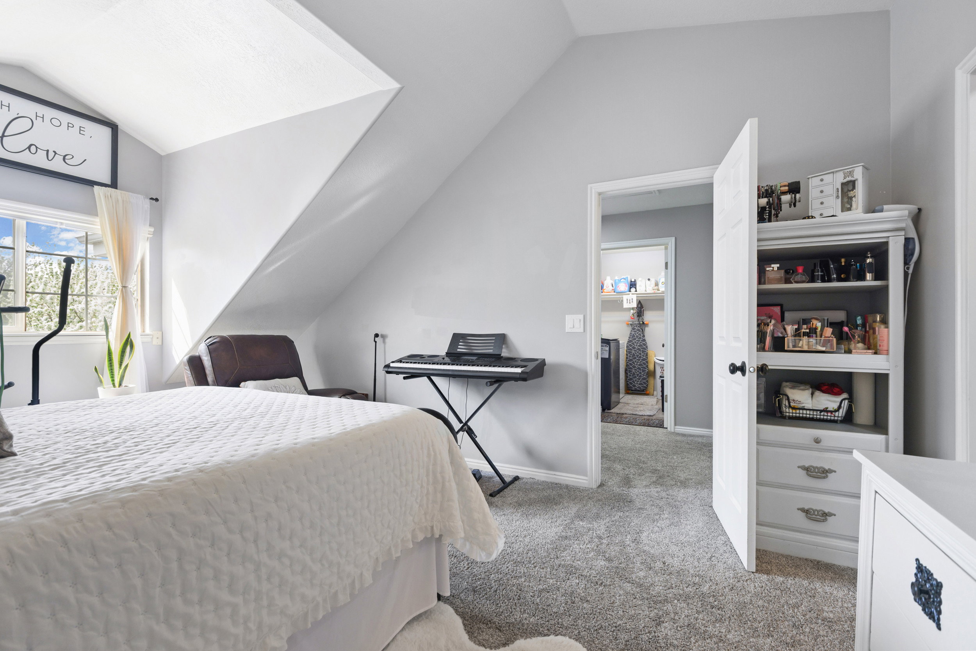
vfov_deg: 73.7
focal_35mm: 16
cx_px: 488
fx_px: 434
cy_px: 326
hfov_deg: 96.7
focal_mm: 16
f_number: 9
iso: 250
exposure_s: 1/5
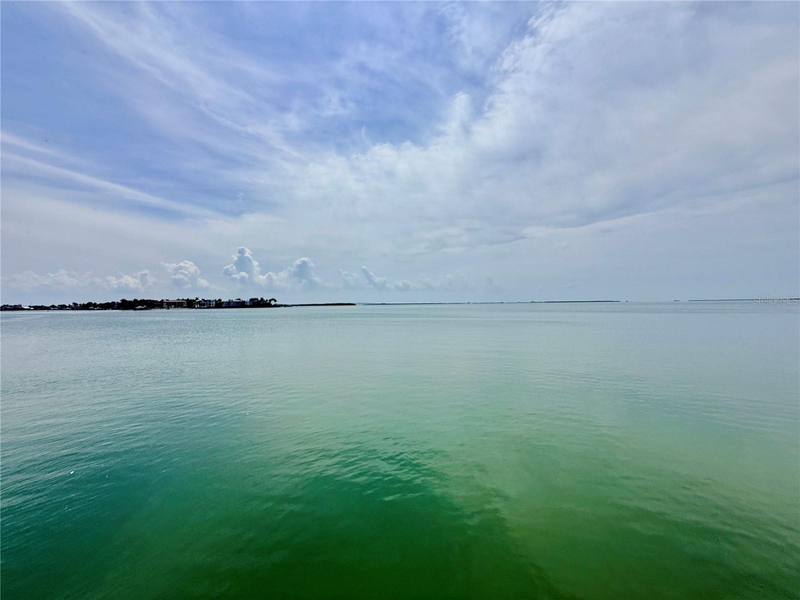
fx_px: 324
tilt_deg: +1.7
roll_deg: +0.3
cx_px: 400
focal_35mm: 14
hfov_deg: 102.1
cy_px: 300
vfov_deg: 85.7
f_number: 2.2
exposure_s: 1/6173
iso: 40
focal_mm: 2.22
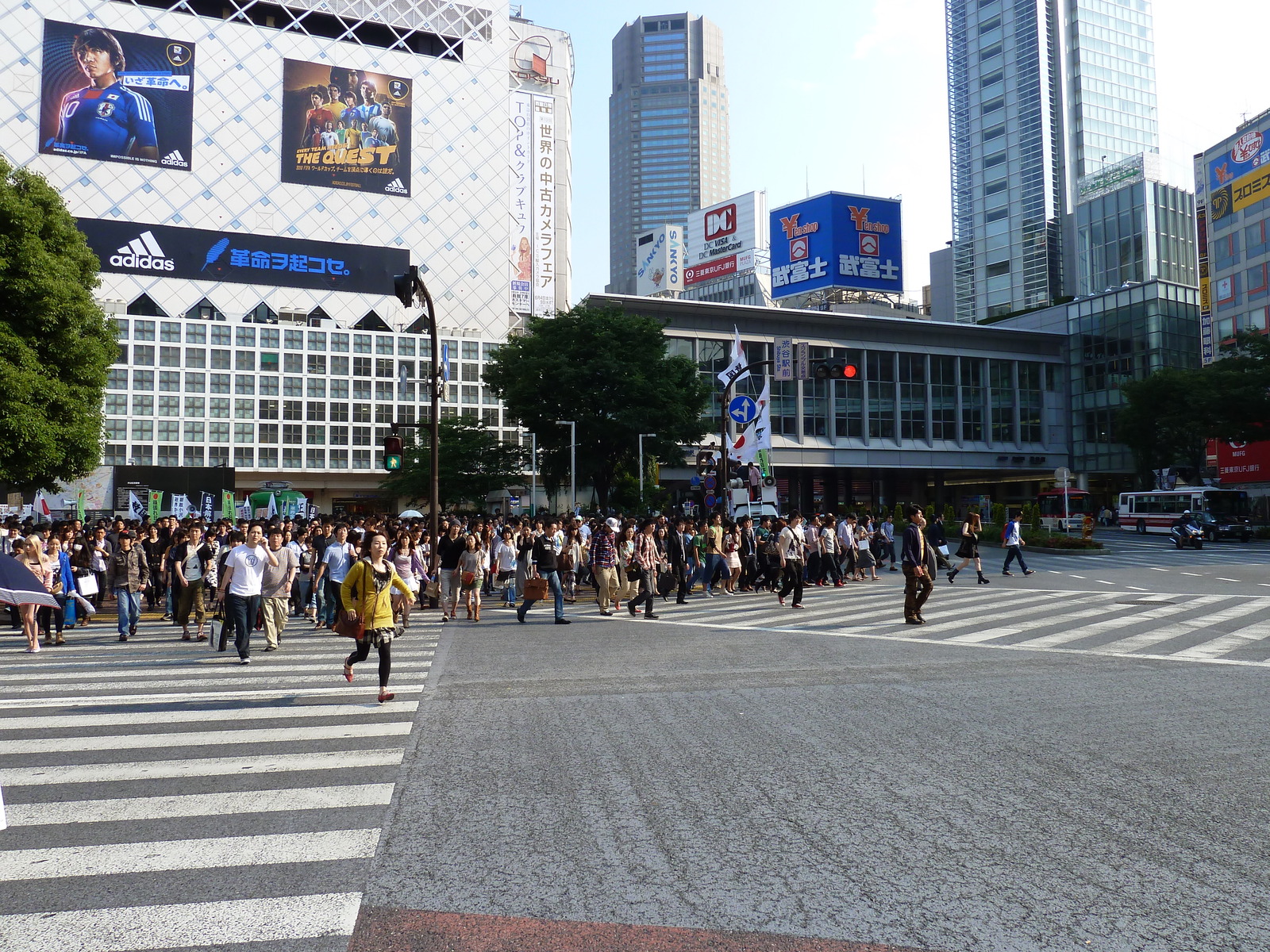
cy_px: 476
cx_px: 635
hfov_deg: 69.4
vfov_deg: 54.9
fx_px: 917
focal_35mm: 25
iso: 80
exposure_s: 1/320
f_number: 4
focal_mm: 4.1
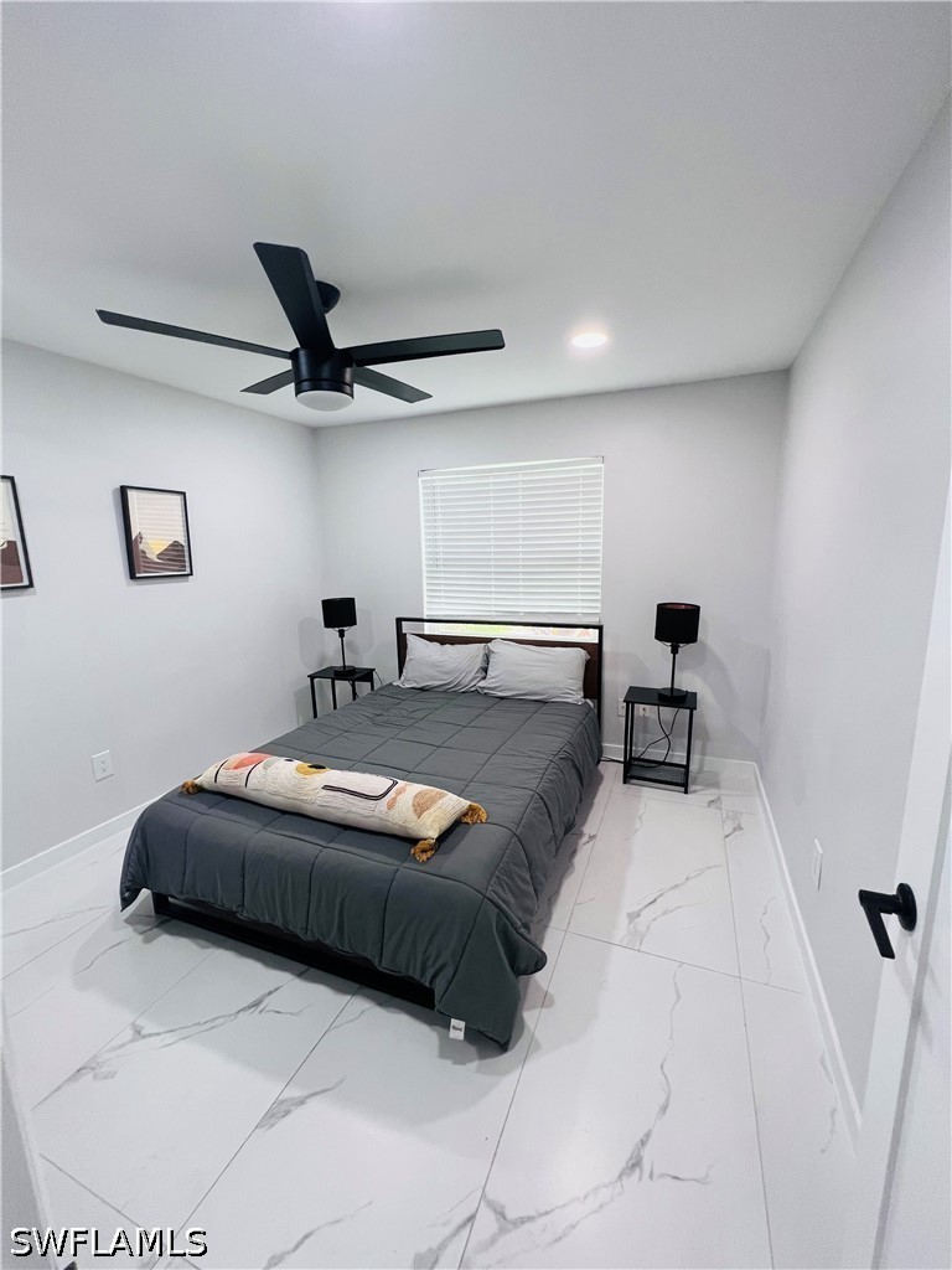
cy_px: 635
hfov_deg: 89.9
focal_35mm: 13
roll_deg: +1.1
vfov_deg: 106.2
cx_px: 476
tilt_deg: -10.1
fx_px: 477
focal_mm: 1.57
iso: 125
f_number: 1.8
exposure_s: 1/120
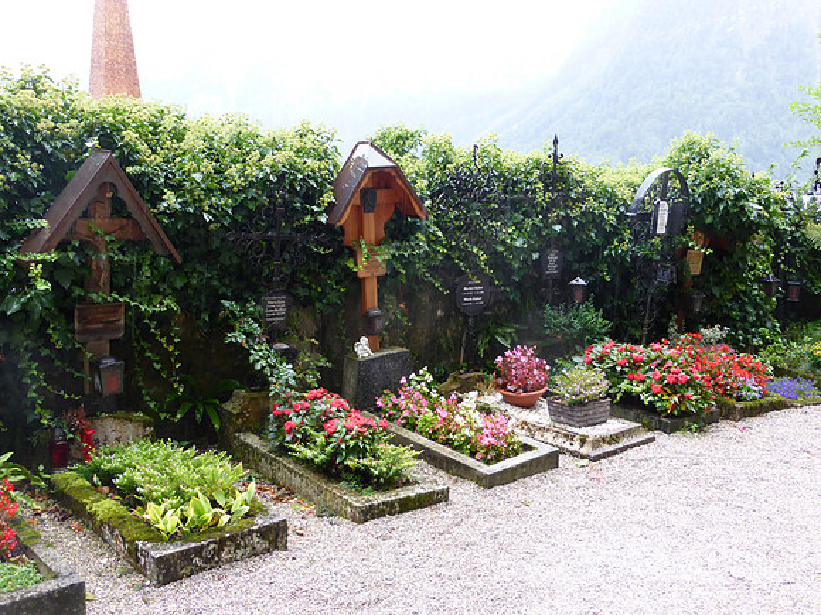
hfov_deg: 52.6
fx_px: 830
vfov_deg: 40.7
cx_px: 410
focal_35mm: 35
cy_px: 308
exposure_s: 1/60
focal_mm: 6.1
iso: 250
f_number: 3.7
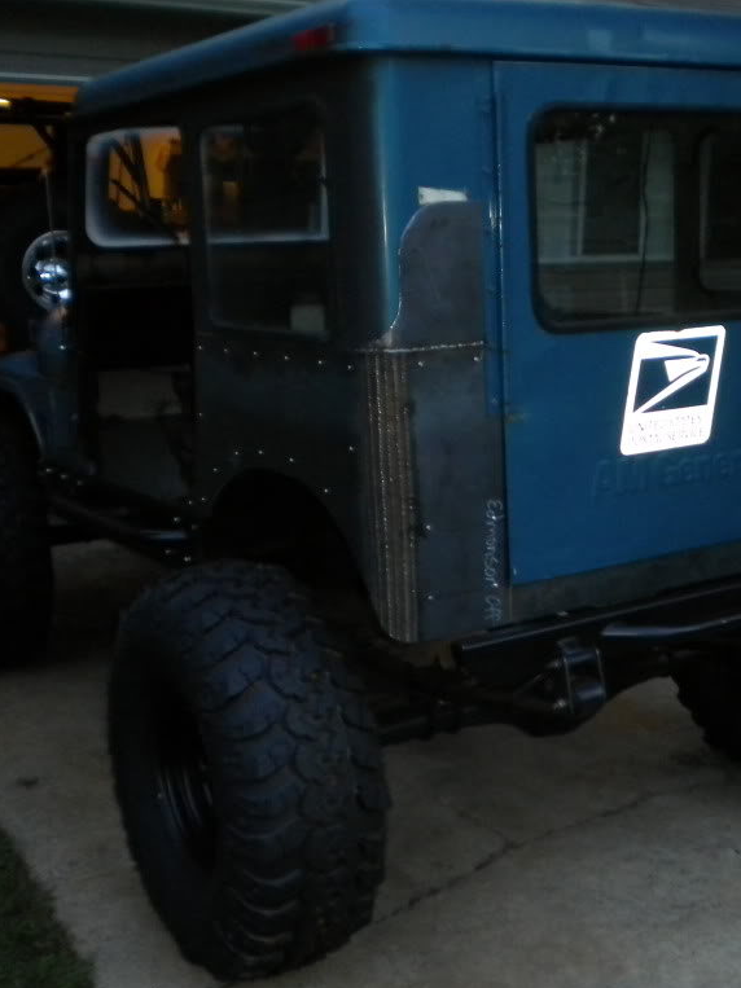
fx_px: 1342
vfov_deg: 40.4
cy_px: 496
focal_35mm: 47
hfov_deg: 30.7
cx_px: 472
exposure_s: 1/30
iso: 400
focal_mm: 6.3
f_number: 3.1
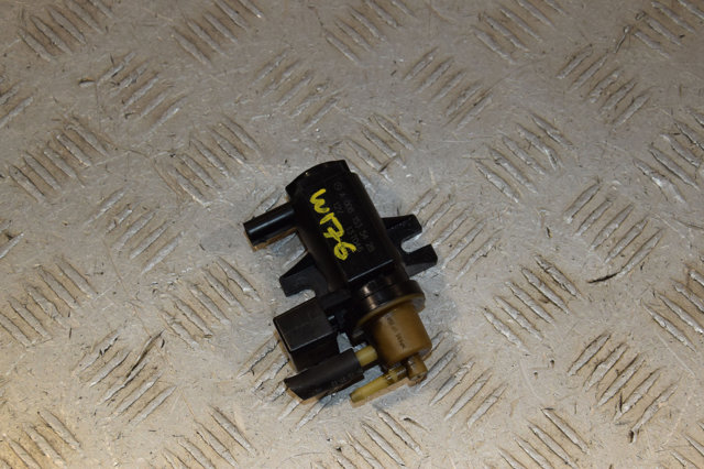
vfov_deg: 18.9
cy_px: 234
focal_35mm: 72
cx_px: 352
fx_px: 1407
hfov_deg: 28.1
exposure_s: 1/200
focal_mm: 48
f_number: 9
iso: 800
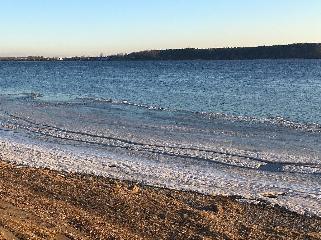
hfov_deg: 41.2
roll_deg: +0.2
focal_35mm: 45
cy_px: 110
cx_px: 93
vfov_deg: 32.2
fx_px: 417
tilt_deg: -6.4
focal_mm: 4.15
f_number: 2.2
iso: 25
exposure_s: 1/493
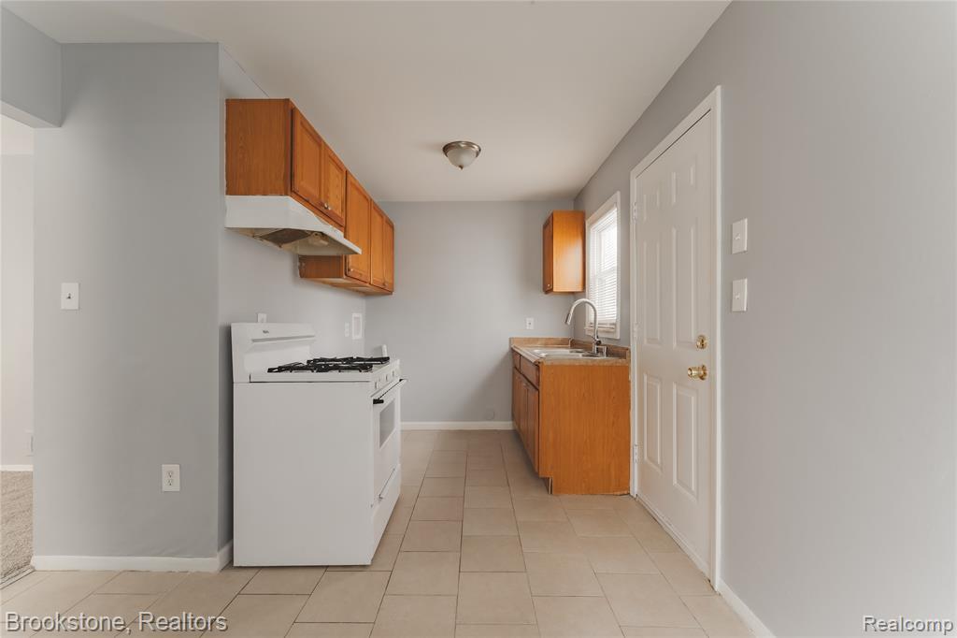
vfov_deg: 81.2
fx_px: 372
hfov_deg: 104.3
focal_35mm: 14
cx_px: 478
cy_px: 319
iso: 250
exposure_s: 1/4
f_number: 18
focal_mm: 14
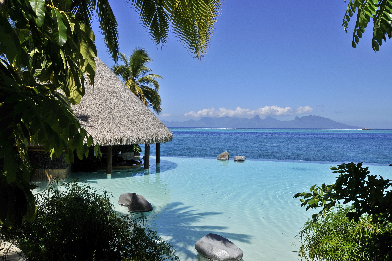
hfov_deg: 64.6
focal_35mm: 28
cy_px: 130
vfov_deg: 45.6
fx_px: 310
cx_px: 196
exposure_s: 1/750
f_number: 9.5
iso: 200
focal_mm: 19
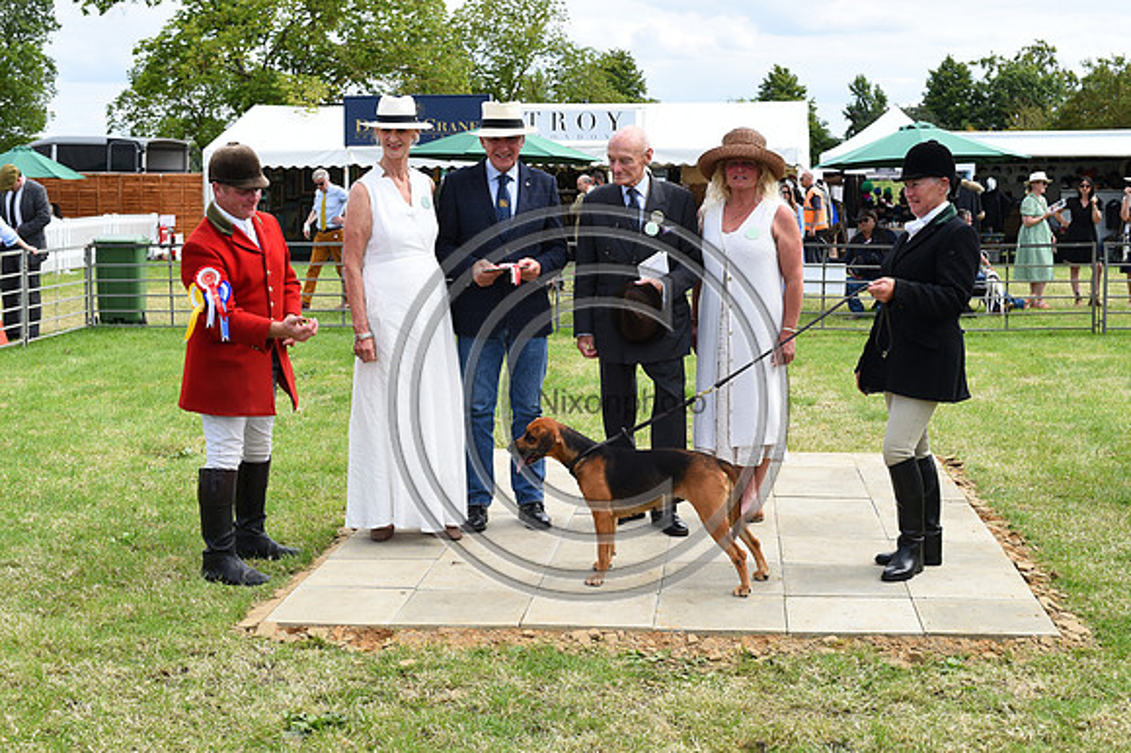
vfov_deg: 27.0
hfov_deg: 39.6
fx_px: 1570
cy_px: 376
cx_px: 566
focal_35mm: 50
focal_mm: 50
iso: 800
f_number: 9
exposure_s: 1/1250
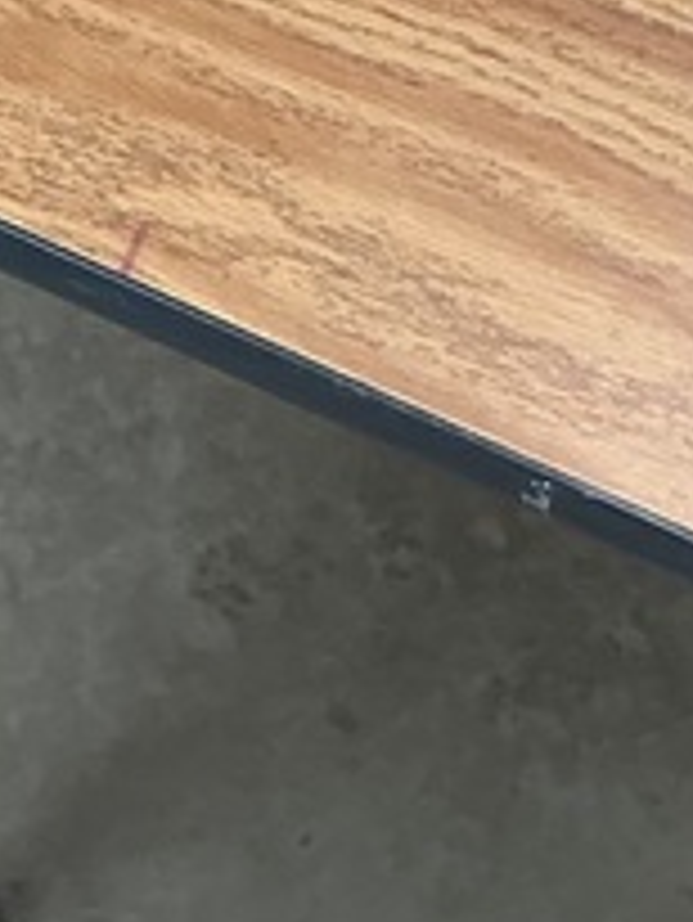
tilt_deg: -44.7
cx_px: 1359
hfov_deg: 9.6
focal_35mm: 145
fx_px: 3866
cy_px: -1246
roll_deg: +1.7
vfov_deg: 11.4
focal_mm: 3
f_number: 1.8
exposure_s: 1/120
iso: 50
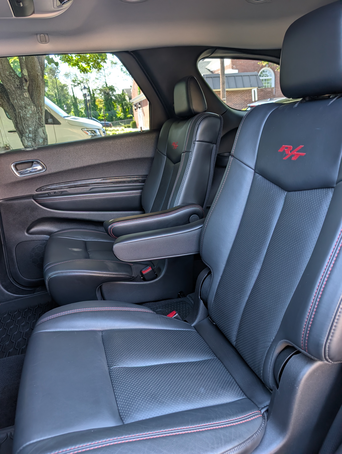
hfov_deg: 56.9
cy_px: 227
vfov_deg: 71.5
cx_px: 171
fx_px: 315
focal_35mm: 24
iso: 66
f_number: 1.68
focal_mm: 6.9
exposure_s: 1/82.9
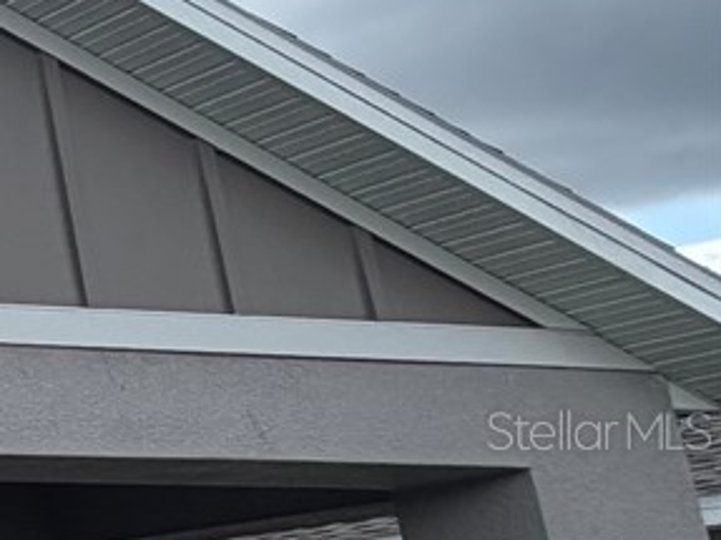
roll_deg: +1.7
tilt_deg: +11.3
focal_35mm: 78
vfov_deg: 18.7
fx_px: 1624
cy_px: 429
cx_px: -1286
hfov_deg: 12.6
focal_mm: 2.22
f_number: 2.2
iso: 40
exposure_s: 1/770
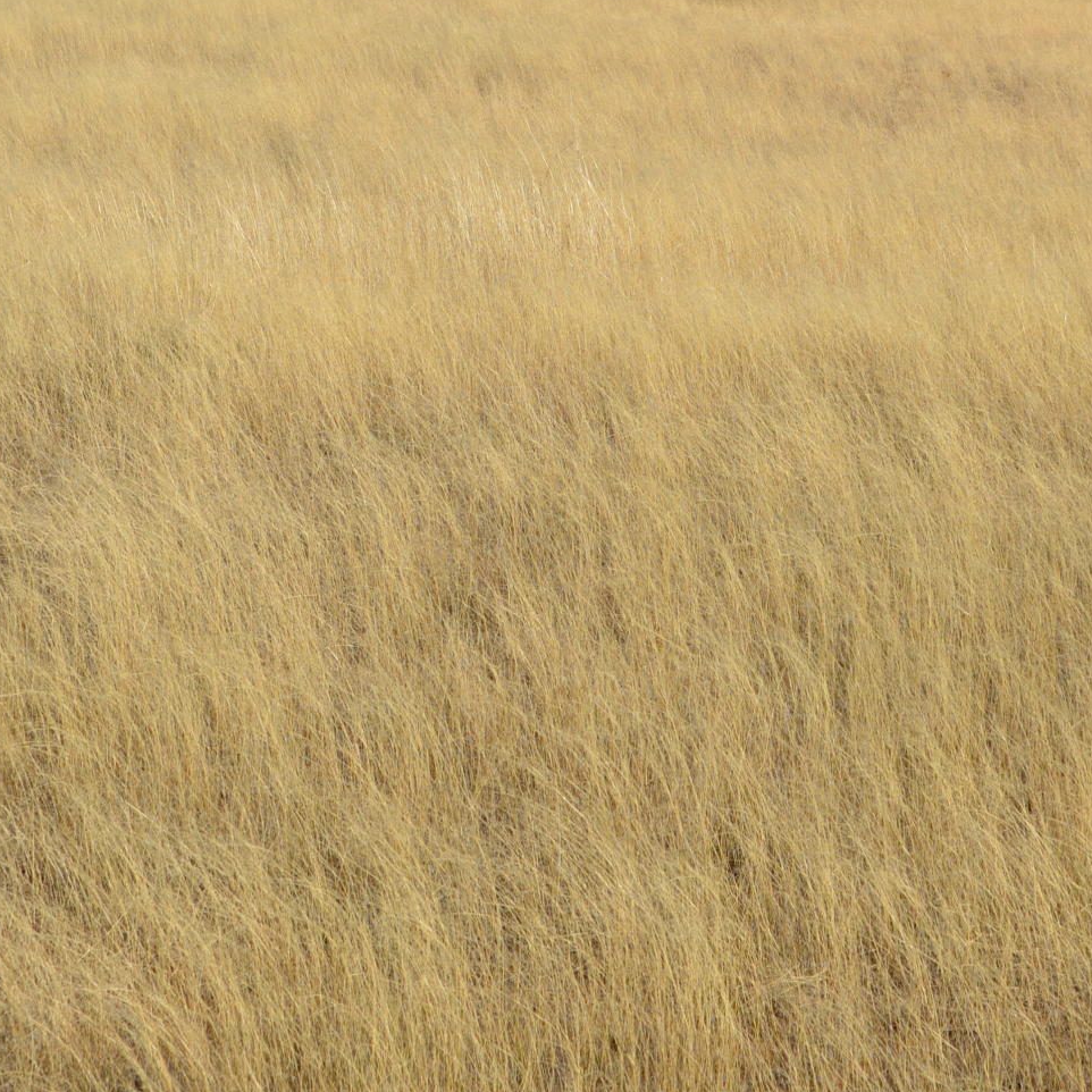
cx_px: 747
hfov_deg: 16.4
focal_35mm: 106
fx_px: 3783
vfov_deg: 16.3
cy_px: 233
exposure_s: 1/320
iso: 100
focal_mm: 40
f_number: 9
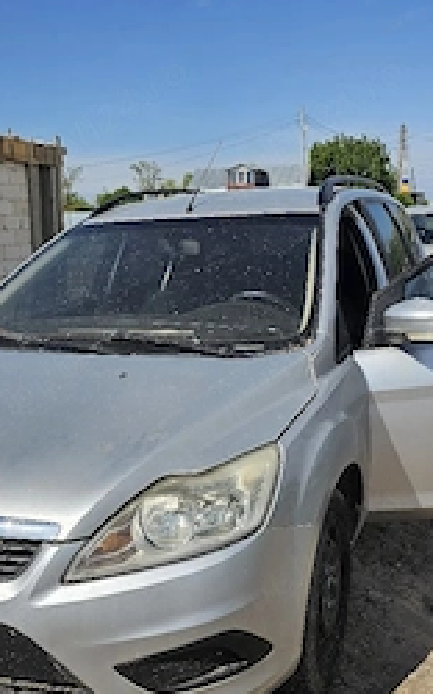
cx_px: 153
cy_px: 378
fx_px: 737
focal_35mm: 39
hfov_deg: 32.5
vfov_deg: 50.3
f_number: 1.7
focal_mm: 6.3
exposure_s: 1/1429
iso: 10
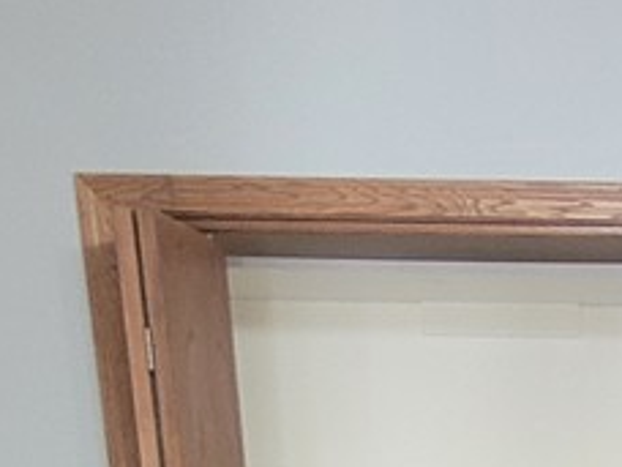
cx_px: 731
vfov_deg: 12.3
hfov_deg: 22.2
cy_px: 1251
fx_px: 1473
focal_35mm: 82
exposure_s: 1/60
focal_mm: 2.2
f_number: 2.2
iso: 400
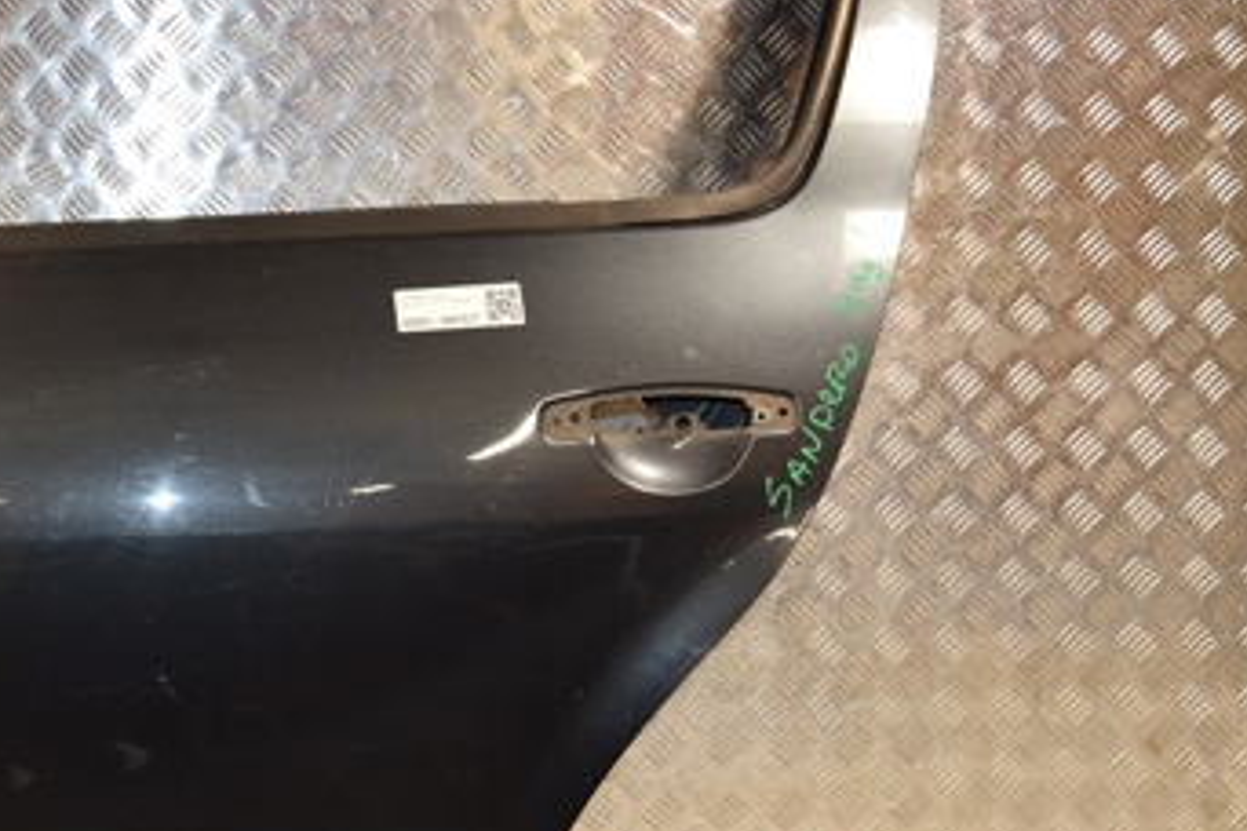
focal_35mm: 59
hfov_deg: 32.9
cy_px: 379
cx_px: 233
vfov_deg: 23.0
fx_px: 2041
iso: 800
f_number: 5
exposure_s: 1/160
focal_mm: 21
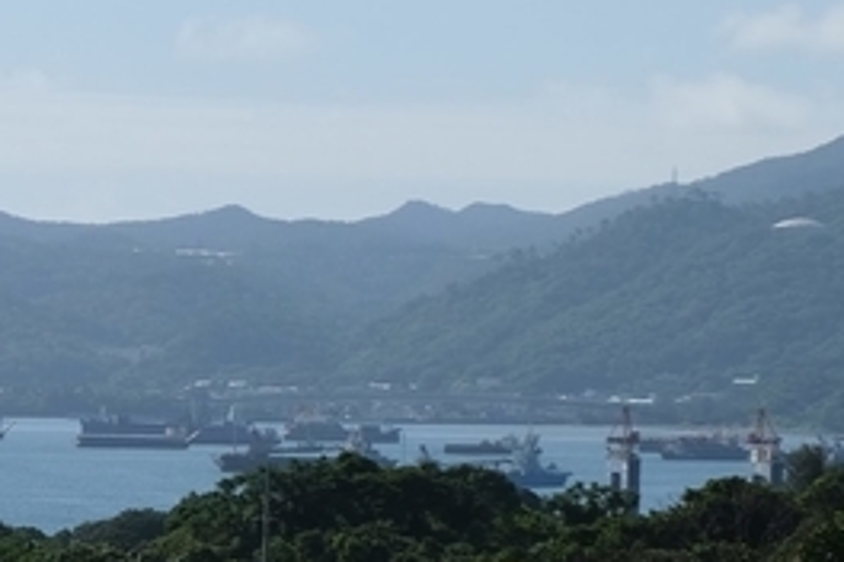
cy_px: 364
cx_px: -32
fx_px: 8838
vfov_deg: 3.6
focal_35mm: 377
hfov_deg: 5.5
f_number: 8
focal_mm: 55
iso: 320
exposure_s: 1/950
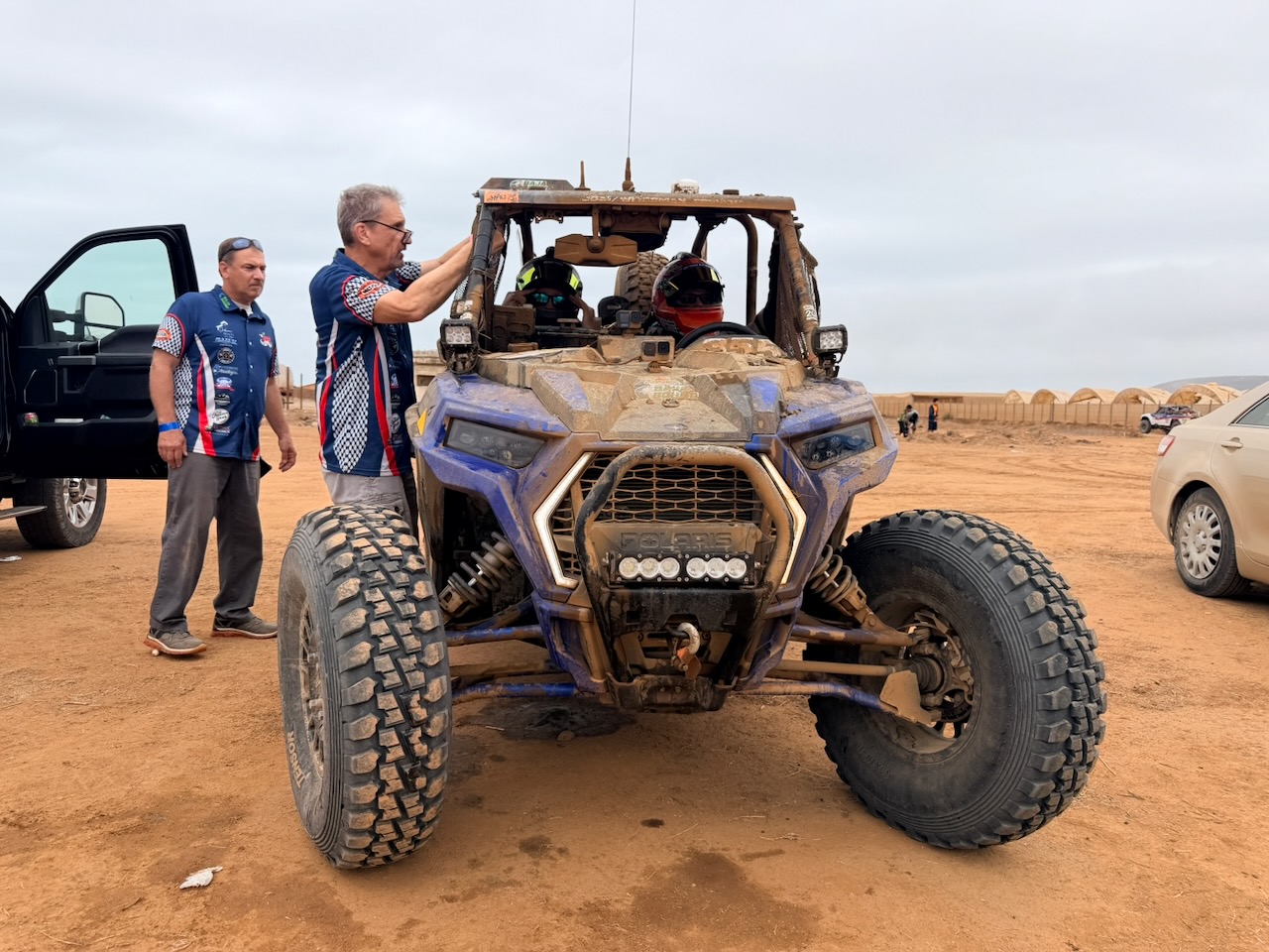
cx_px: 634
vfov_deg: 56.8
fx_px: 880
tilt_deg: -5.5
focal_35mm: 24
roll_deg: -2.5
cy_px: 476
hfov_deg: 71.6
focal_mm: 6.76
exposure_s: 1/1618
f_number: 1.78
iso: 80
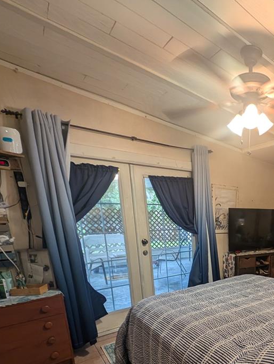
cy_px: 271
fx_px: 221
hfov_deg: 57.1
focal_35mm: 21
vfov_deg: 73.6
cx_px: 232
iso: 170
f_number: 1.95
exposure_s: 1/40
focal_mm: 2.23
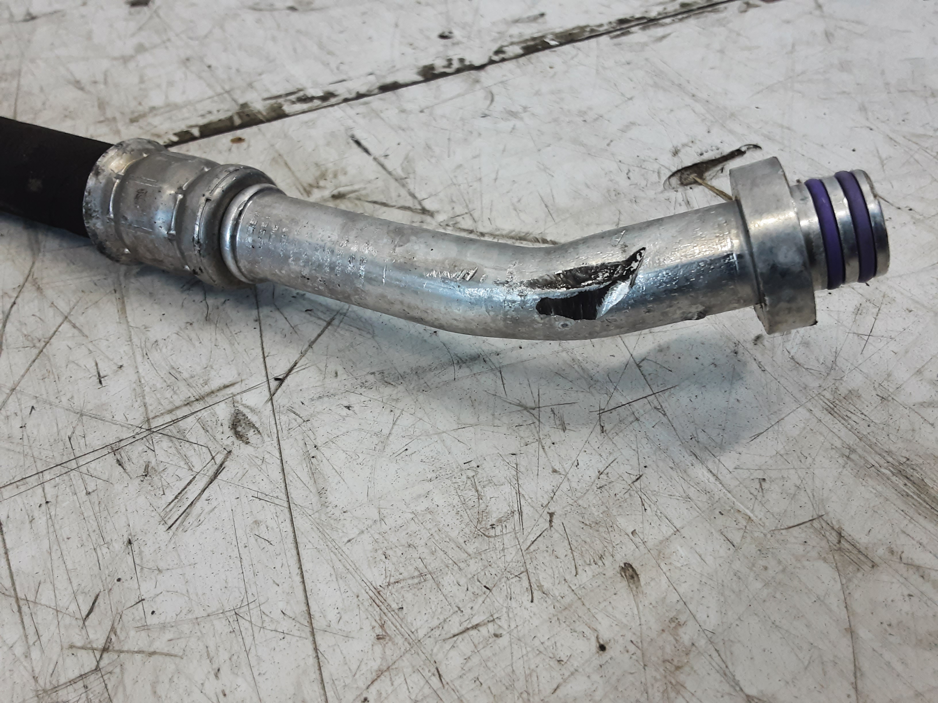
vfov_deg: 51.4
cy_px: 352
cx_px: 469
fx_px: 732
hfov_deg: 65.3
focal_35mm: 27
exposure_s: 1/50
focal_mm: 2.91
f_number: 1.9
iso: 100
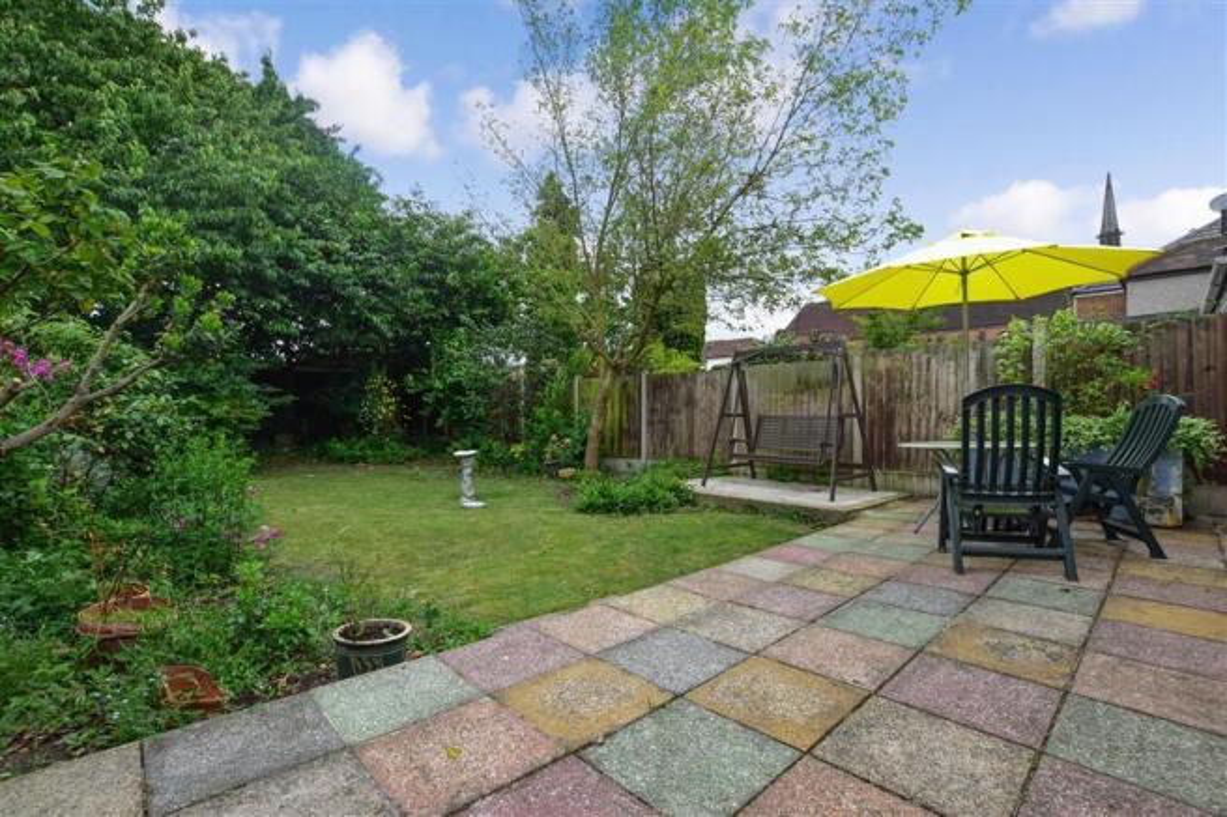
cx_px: 614
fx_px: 511
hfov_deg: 100.4
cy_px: 408
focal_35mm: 15
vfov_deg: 77.3
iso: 200
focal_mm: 10
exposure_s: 1/80
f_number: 16
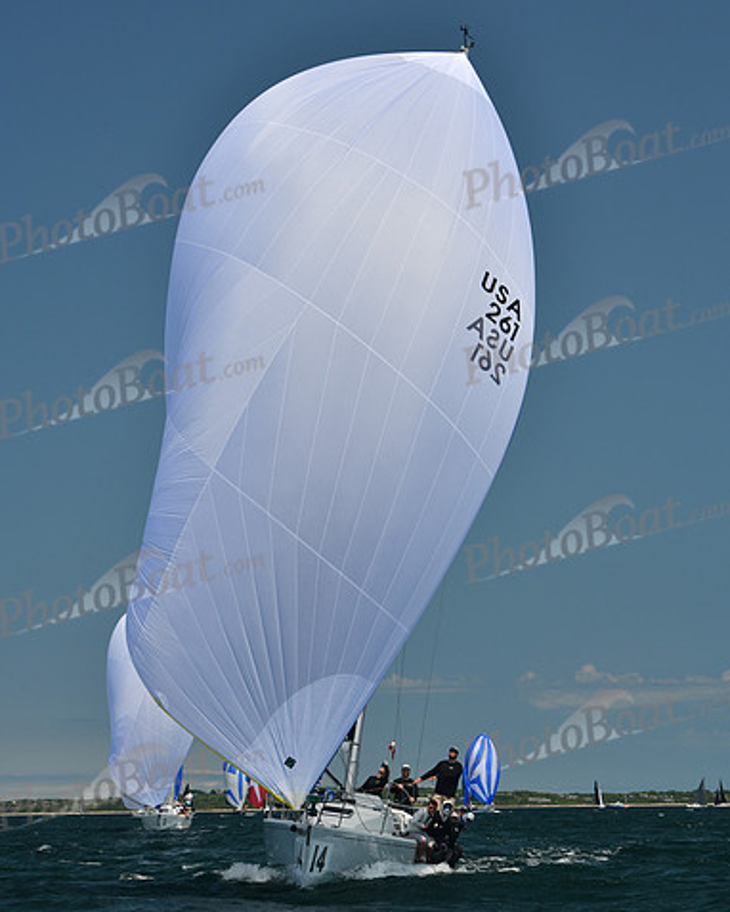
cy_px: 463
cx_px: 364
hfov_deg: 14.7
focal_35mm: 105
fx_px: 2834
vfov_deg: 18.3
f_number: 8
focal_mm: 92
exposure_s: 1/640
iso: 320
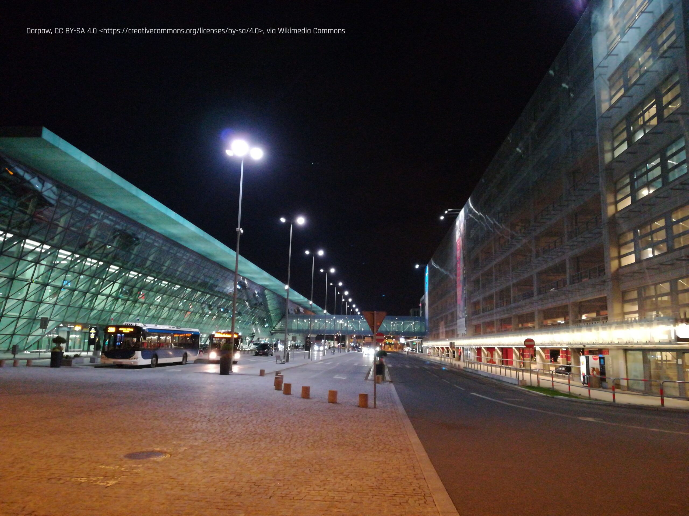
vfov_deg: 53.1
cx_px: 344
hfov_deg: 67.3
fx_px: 518
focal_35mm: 26
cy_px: 258
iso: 1000
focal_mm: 3.83
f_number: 2.2
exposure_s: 1/14.3
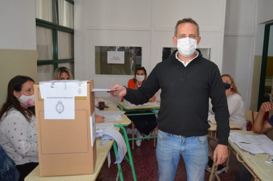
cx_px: 136
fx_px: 250
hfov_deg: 57.3
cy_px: 90
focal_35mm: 33
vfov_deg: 39.8
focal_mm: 22
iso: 800
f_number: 4
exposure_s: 1/60
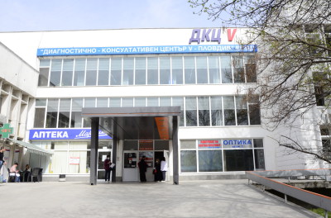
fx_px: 289
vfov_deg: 41.4
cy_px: 109
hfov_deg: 59.6
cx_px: 166
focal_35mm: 32
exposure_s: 1/800
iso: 1000
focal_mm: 21
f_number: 14
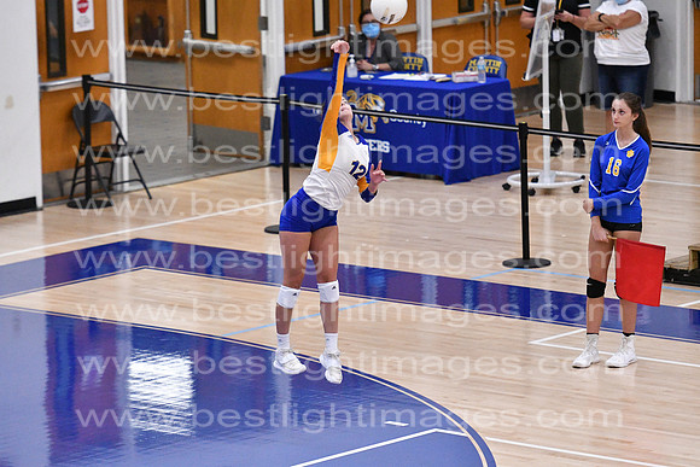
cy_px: 234
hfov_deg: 8.6
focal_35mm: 240
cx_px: 350
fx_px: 4668
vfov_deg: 5.7
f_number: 3.2
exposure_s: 1/1000
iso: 6400
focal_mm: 160
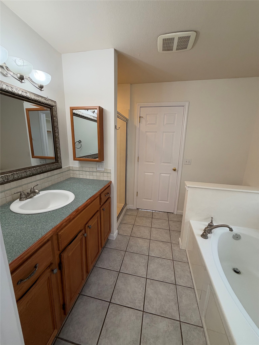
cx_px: 130
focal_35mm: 14
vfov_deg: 102.1
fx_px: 140
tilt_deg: -12.4
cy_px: 172
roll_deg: -0.8
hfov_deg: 85.7
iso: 200
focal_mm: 2.22
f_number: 2.2
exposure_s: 1/60
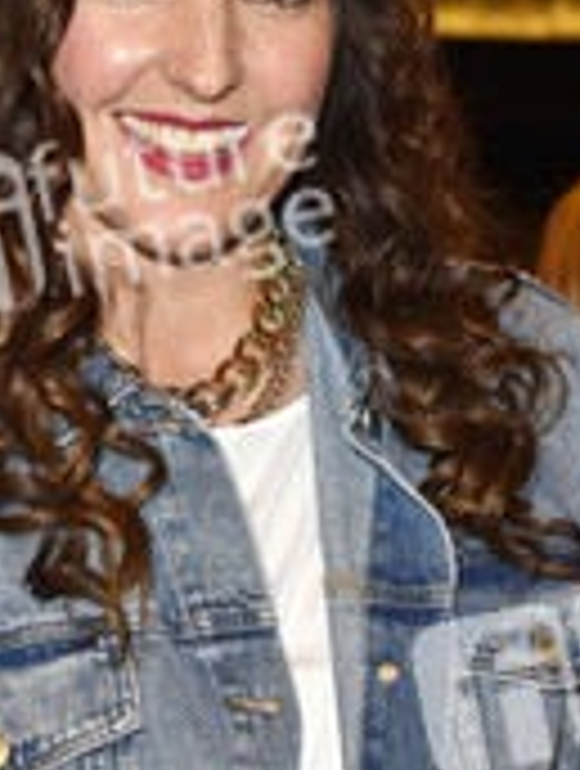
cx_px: 234
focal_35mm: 148
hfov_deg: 10.1
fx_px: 3294
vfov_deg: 13.3
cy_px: 446
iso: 640
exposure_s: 1/125
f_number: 6.3
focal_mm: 66
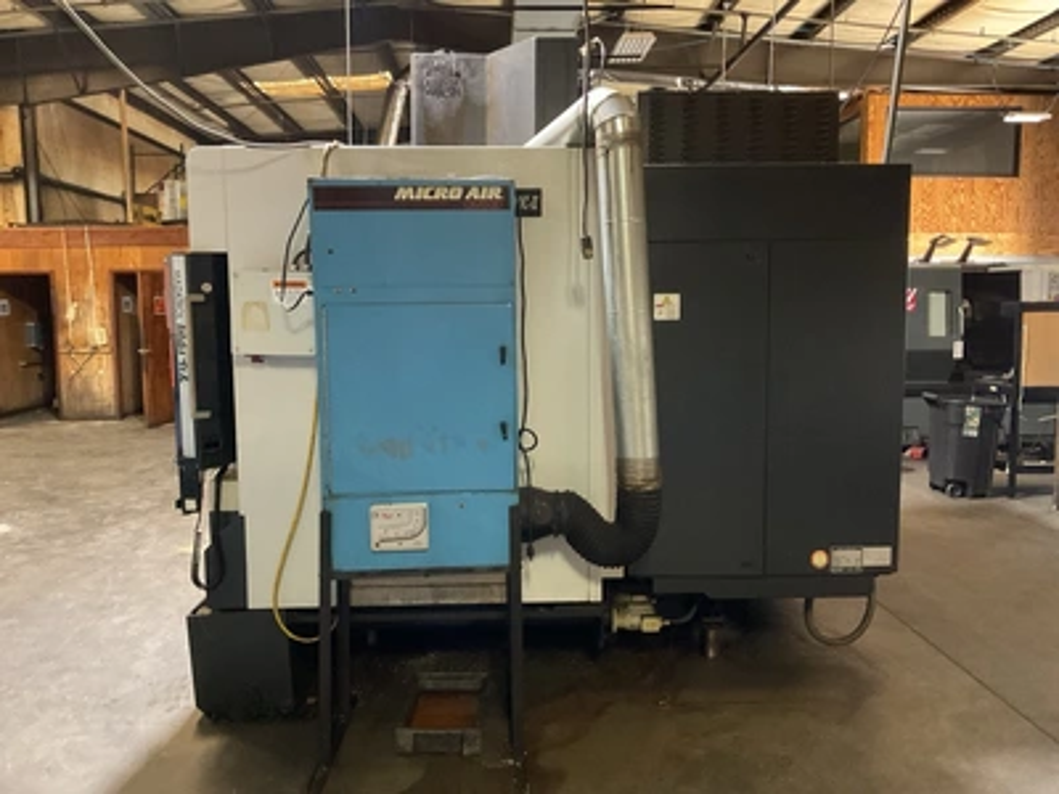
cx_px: 530
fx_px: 887
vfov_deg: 48.2
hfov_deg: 61.7
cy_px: 397
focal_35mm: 29
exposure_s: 1/30
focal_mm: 3
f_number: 1.8
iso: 500
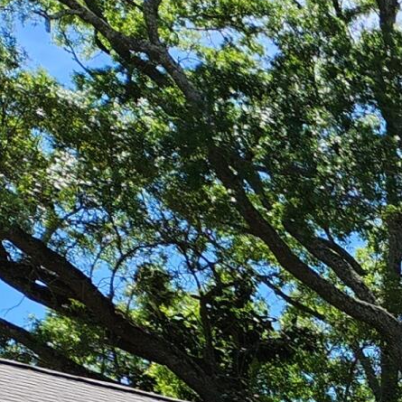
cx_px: 1224
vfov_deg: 11.5
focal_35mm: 137
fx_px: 1800
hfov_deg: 9.7
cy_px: 788
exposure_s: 1/779
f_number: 1.8
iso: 20
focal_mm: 5.4
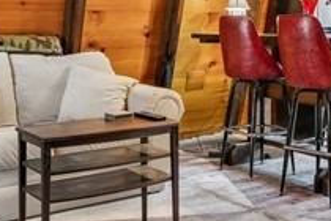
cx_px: 252
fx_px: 570
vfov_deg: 21.6
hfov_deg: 31.7
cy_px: 39
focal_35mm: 62
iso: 400
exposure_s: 1/2.5
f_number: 8
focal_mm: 12
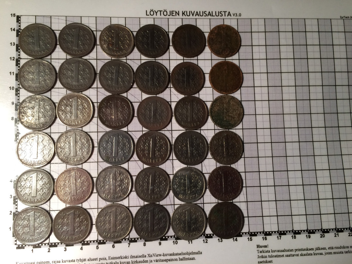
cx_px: 176
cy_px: 132
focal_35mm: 29
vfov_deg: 48.2
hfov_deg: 61.7
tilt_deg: -83.1
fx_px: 295
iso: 40
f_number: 2.2
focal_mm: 4.15
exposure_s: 1/33
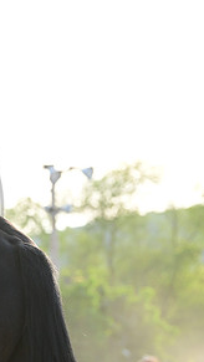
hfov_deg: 3.6
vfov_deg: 6.5
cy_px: 208
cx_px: -144
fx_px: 3207
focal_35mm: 334
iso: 1250
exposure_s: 1/1600
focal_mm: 160
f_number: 5
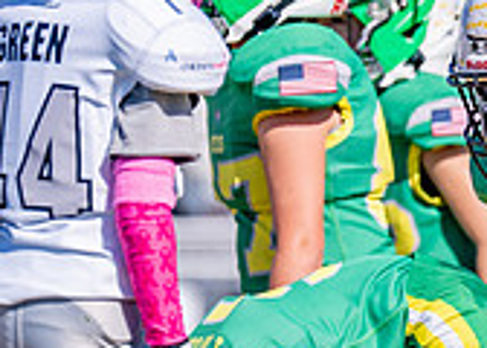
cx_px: 640
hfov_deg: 2.0
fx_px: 13928
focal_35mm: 1007
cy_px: 293
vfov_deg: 1.4
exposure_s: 1/8000
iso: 250
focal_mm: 200
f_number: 2.8
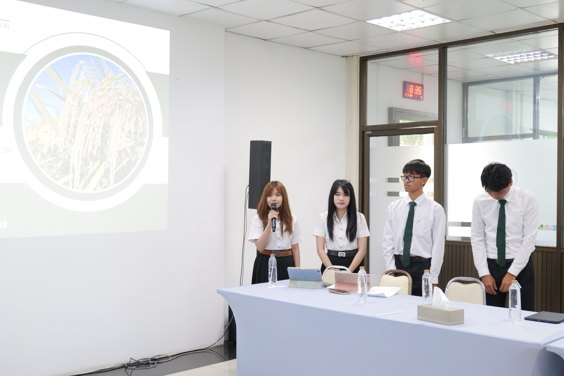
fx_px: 674
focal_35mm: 43
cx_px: 275
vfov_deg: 31.2
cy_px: 194
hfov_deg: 45.4
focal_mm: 40
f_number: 4.8
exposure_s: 1/60
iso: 2500
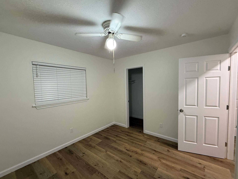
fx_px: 103
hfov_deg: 98.1
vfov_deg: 81.7
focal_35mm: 15
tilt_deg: -2.6
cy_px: 92
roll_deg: +1.2
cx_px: 123
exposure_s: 1/60
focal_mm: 2.22
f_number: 2.2
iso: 320
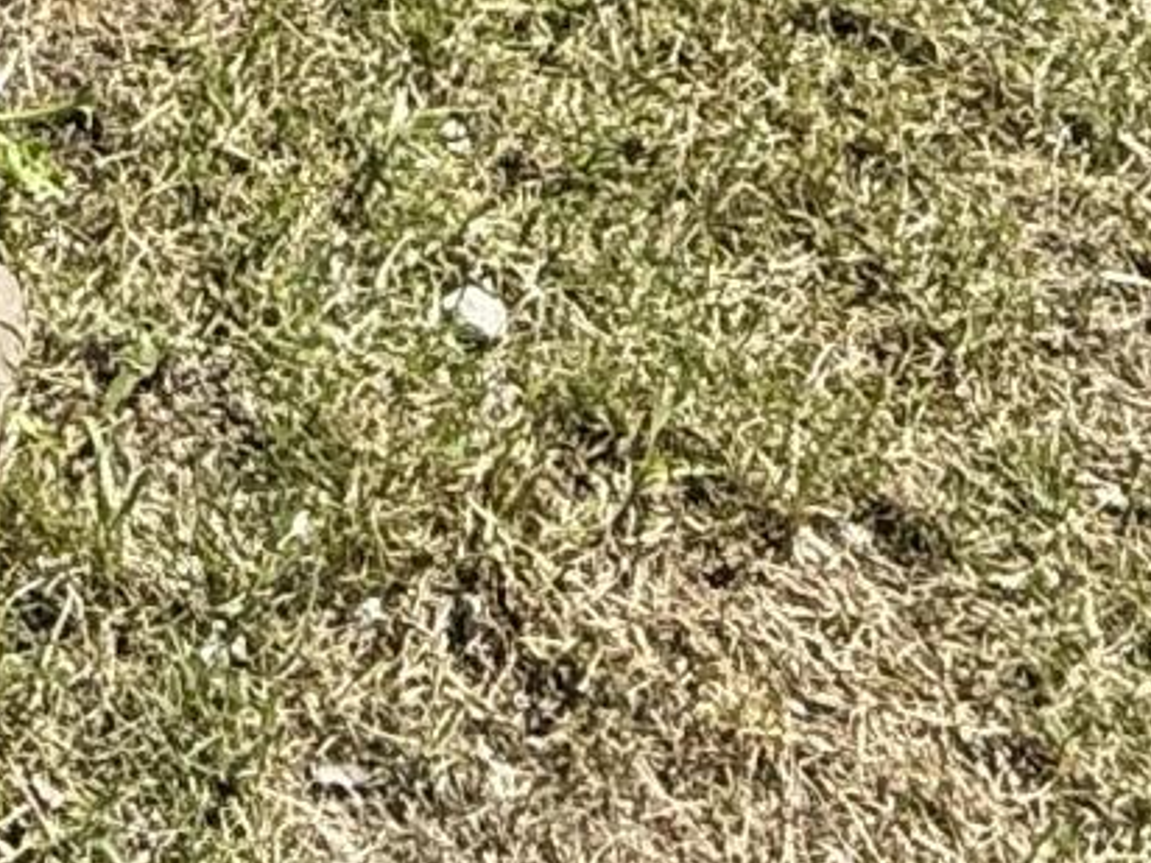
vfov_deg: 11.9
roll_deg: -0.5
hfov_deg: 17.4
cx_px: -542
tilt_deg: -32.8
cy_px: -1173
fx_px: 3392
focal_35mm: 102
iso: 50
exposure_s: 1/1001
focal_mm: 2.22
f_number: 2.2
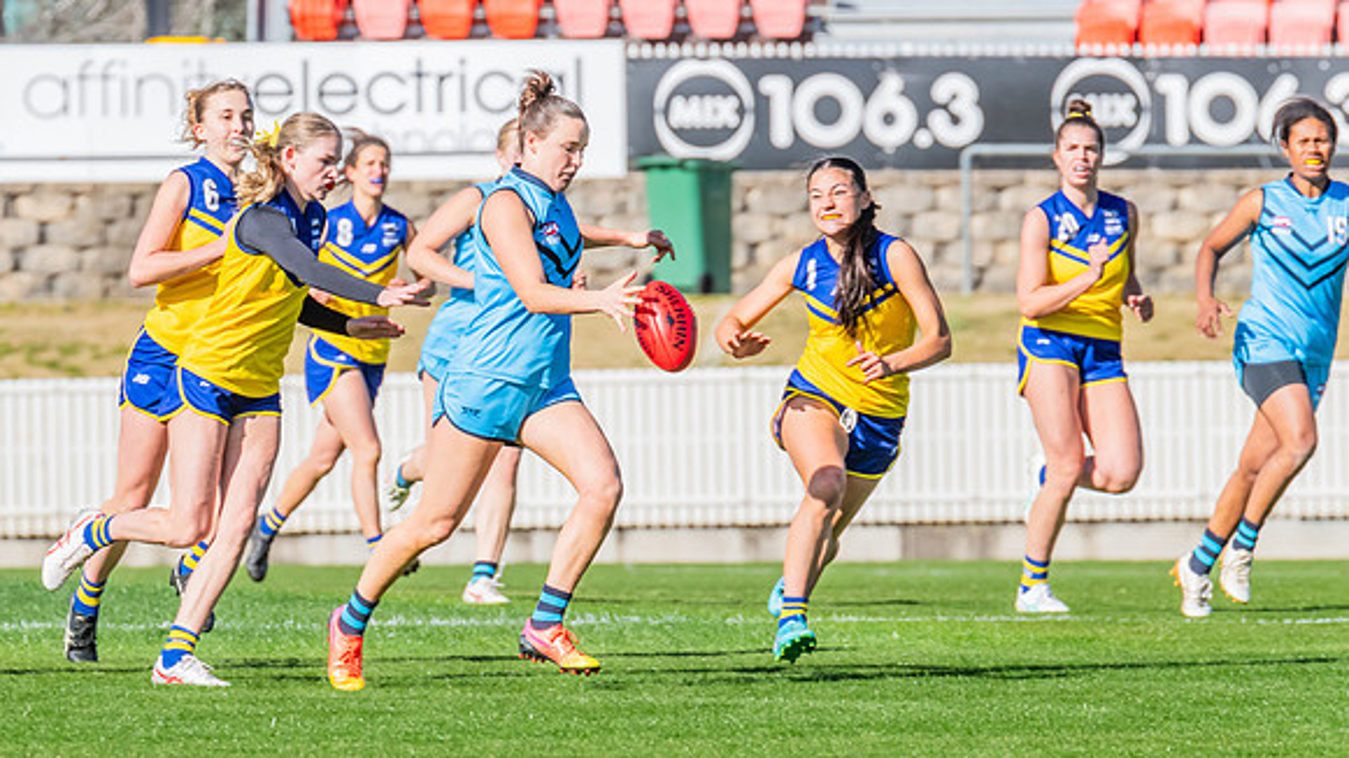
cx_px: 445
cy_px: 479
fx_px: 21116
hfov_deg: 3.7
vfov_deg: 2.1
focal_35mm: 590
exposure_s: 1/1250
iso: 800
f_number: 11
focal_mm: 420
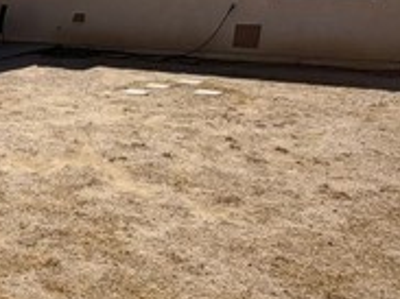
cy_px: 166
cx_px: -85
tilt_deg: -17.2
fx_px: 566
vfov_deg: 29.6
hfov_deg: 32.0
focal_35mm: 49
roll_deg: +1.5
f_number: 2.2
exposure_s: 1/1572
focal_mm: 2.22
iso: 20
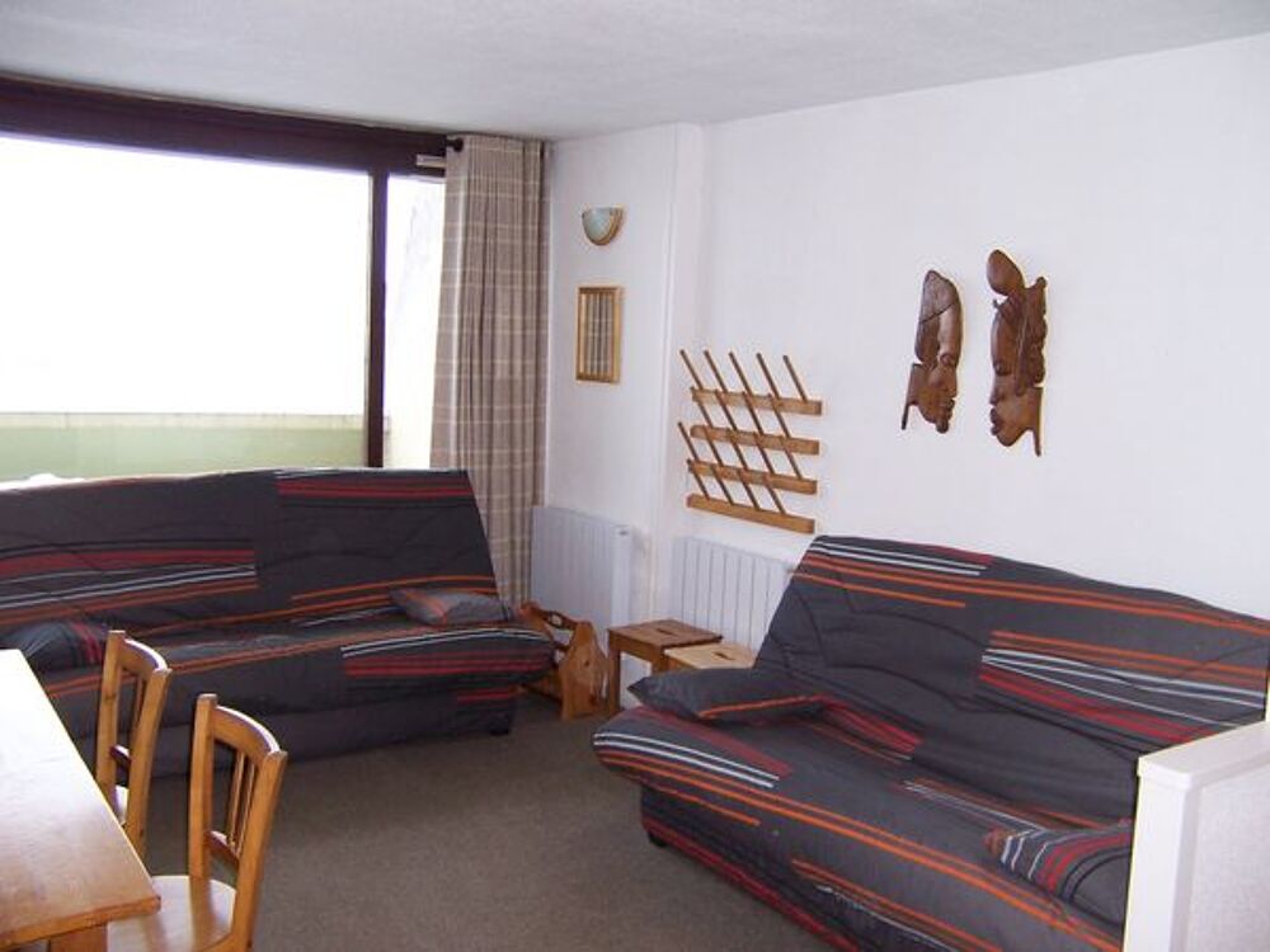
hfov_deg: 55.4
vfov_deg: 42.9
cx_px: 635
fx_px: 1211
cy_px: 476
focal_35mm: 33
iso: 140
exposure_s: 1/60
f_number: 2.8
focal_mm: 5.5
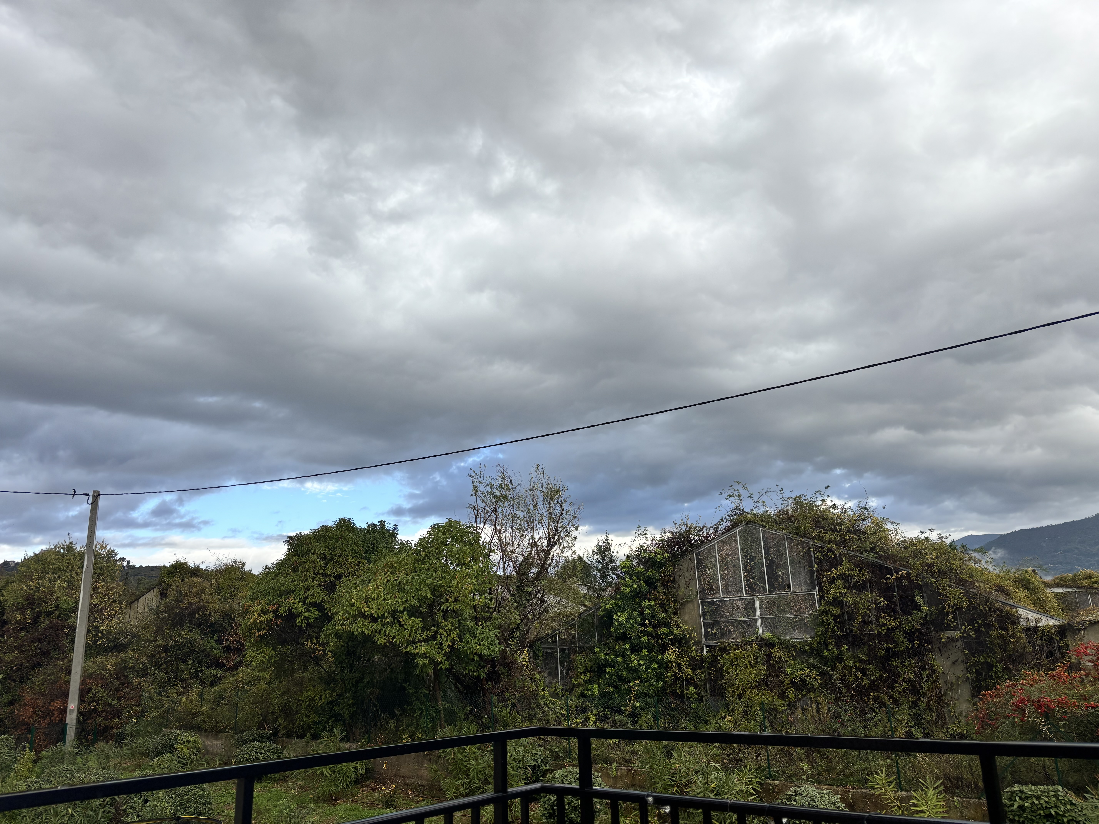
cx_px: 550
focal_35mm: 26
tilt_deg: +16.8
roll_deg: +0.8
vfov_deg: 53.1
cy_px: 412
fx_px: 825
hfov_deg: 67.3
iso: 50
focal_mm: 5.96
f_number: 1.6
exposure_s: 1/2062
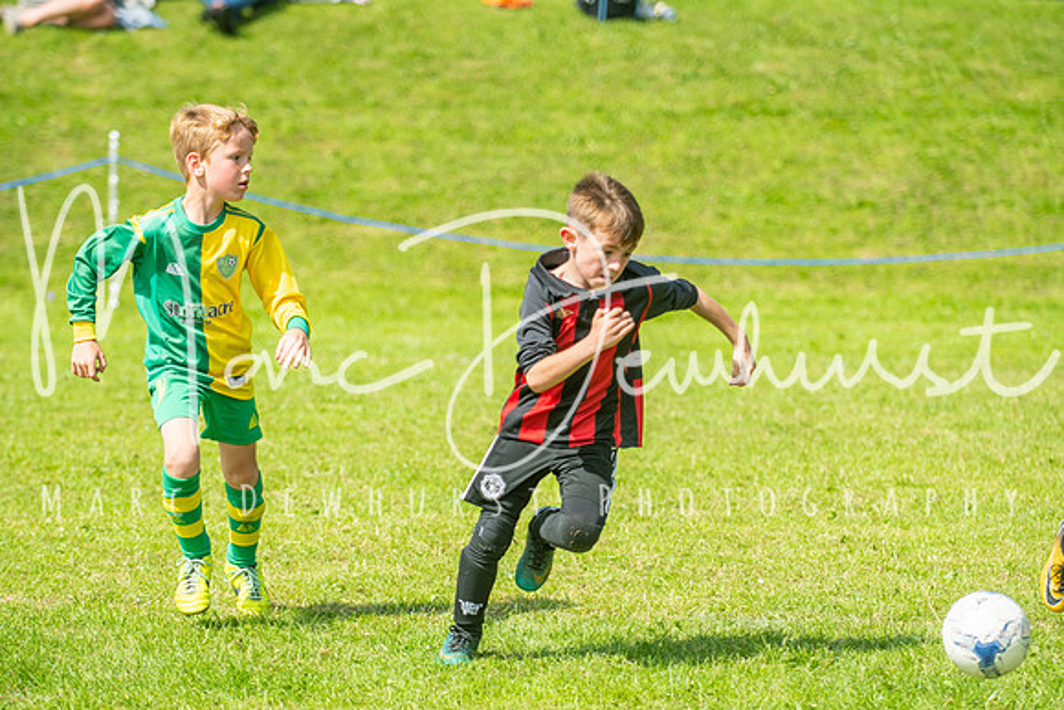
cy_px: 355
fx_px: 5986
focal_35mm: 202
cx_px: 532
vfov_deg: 6.8
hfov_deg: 10.2
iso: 250
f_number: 3.2
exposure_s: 1/2500
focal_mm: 135
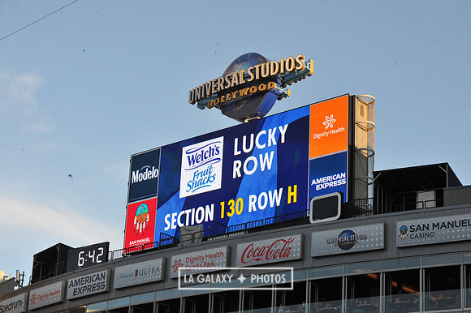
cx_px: 236
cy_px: 156
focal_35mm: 86
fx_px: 1124
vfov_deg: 15.9
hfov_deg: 23.7
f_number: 14
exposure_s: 1/800
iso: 1600
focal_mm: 86
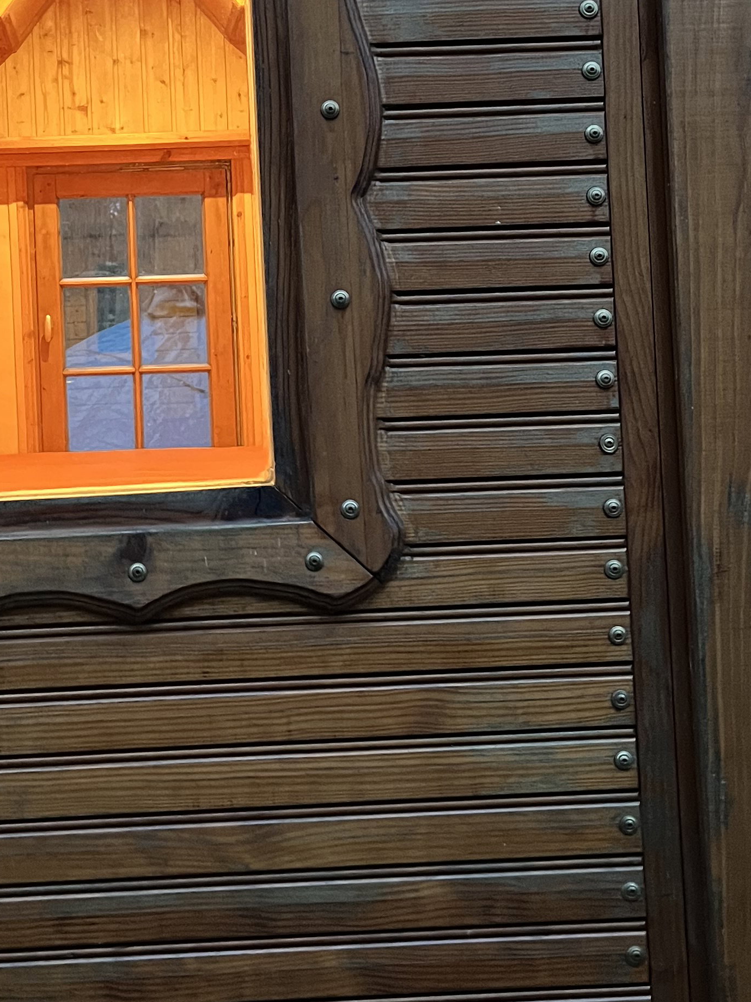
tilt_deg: +1.5
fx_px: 1649
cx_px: 163
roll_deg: +2.0
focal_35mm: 57
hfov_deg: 25.3
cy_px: 268
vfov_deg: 33.2
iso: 1000
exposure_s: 1/25
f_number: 1.6
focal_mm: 5.1
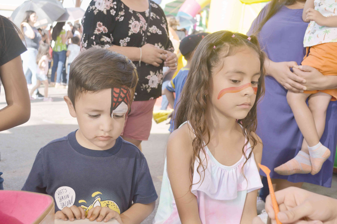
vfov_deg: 30.8
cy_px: 112
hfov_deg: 45.0
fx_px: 407
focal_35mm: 44
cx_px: 168
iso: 110
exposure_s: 1/125
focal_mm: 29
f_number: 5.6
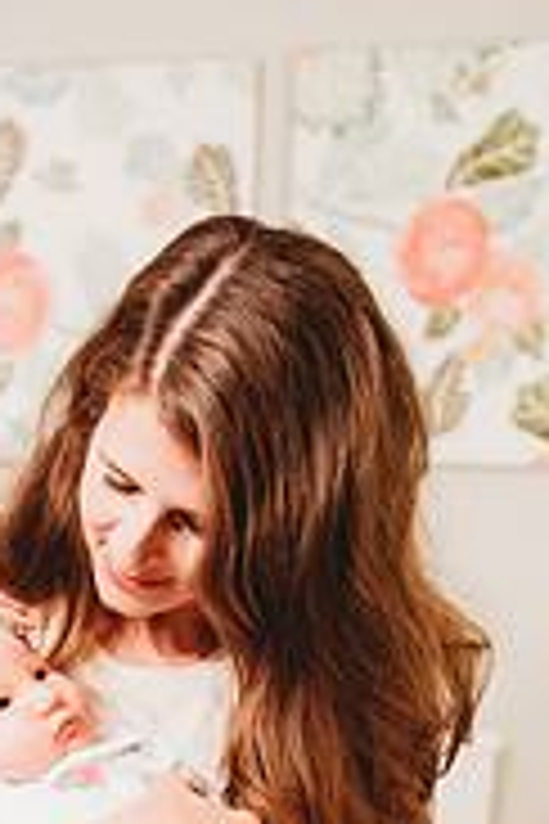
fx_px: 1350
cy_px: 797
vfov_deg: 31.7
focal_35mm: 59
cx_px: 76
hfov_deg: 22.5
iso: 1250
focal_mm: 24
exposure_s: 1/125
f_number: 2.2
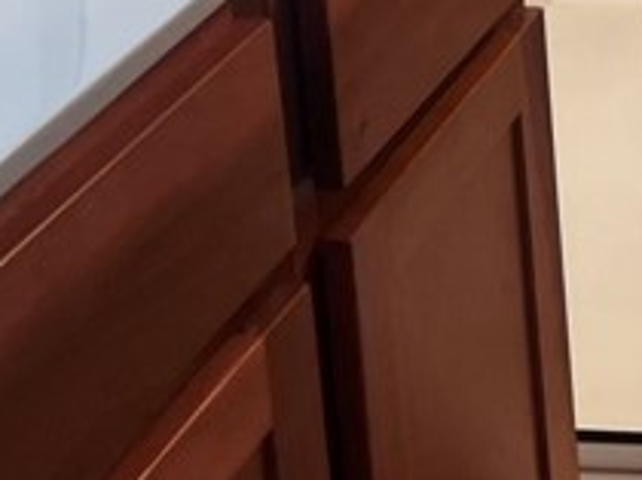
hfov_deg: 14.1
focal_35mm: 127
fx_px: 2353
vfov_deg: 10.5
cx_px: 1098
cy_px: -563
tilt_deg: -12.2
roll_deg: +2.4
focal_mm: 5.7
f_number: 1.5
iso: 100
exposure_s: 1/120
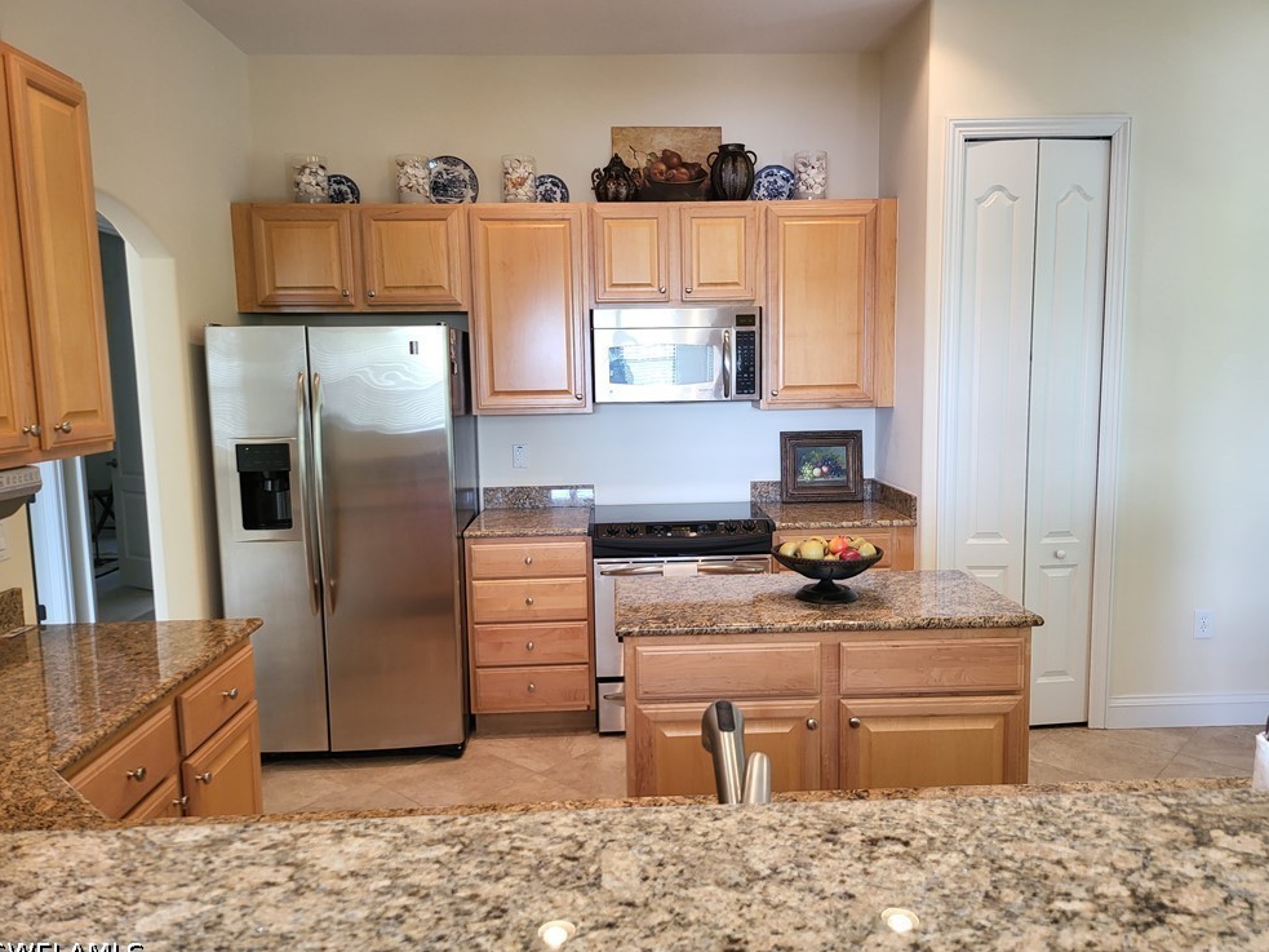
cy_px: 479
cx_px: 643
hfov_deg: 69.4
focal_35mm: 25
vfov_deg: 54.9
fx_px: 916
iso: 200
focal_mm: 5
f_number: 1.8
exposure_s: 1/60
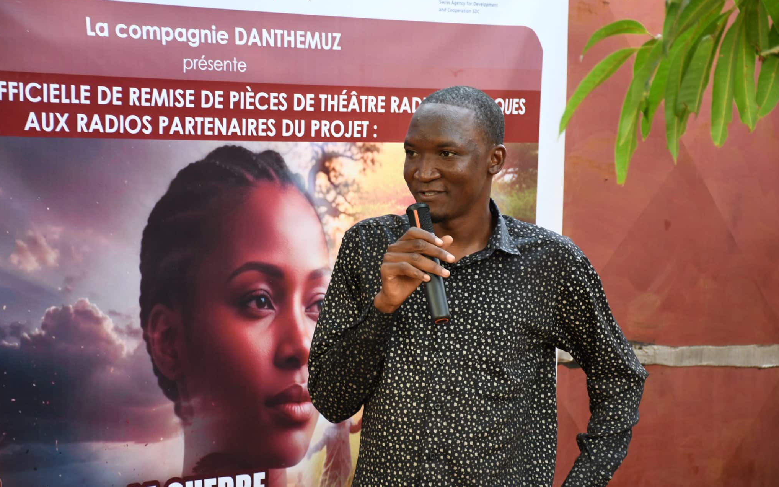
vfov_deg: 10.7
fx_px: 2612
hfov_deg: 17.0
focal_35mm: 123
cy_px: 245
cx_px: 390
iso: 1250
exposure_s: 1/125
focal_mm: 80
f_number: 5.3
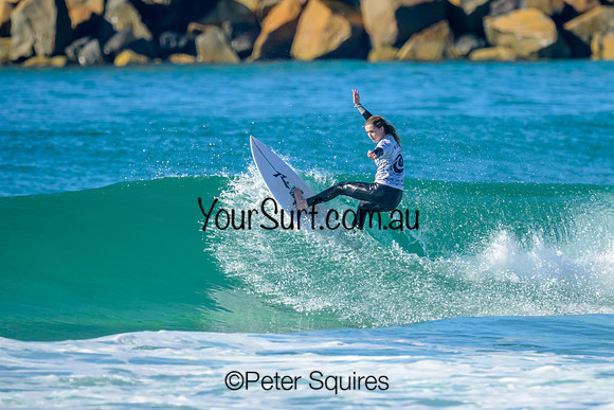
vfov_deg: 1.3
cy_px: 211
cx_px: 422
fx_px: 18747
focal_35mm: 1099
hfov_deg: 1.9
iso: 320
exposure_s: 1/2000
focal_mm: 800
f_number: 6.3
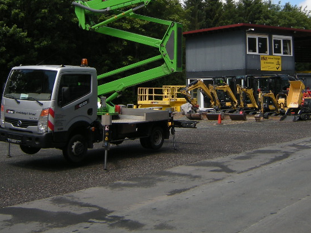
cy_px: 26
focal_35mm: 52
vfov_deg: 27.1
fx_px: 467
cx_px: 168
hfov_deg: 36.8
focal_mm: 4.7
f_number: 5.6
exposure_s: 1/261
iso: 64
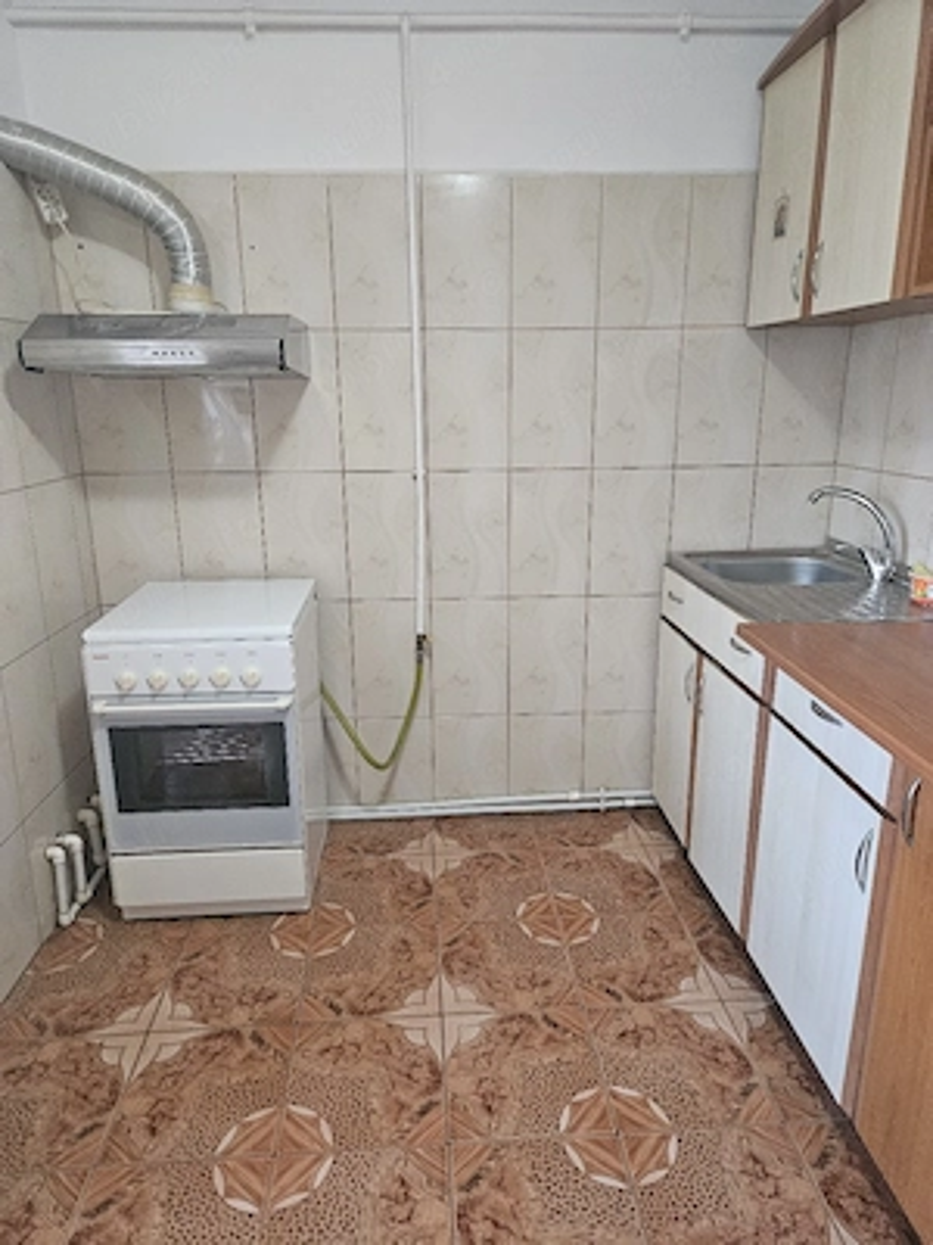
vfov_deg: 73.9
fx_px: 827
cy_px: 622
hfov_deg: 58.9
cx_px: 466
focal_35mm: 23
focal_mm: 5.4
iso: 800
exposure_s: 1/100
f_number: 1.8
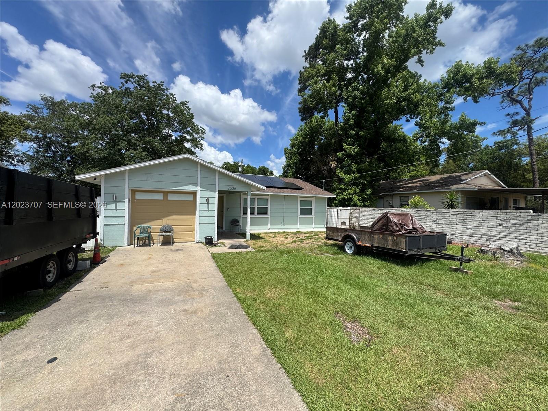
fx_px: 222
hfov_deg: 102.1
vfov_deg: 85.7
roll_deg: -3.1
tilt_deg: -0.4
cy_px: 206
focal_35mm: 14
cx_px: 274
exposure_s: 1/2208
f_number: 2.2
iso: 40
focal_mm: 2.22
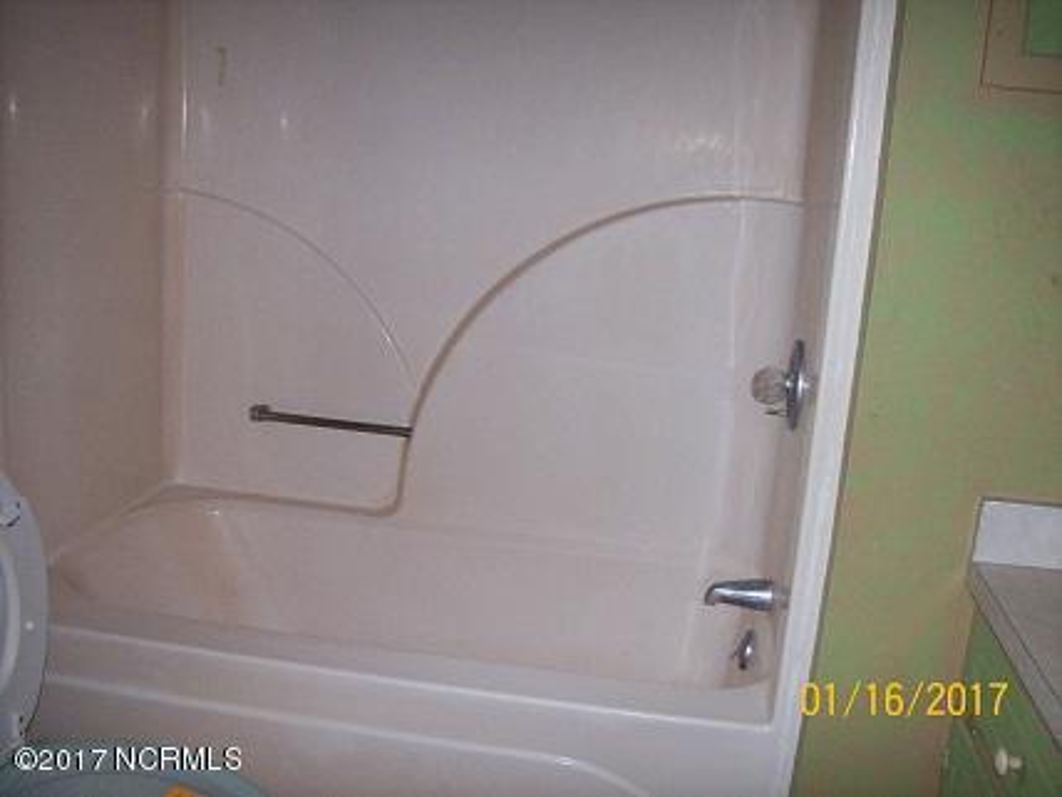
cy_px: 398
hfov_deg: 51.4
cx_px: 531
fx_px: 1104
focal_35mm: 36
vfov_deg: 39.7
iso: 140
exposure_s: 1/64
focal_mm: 6
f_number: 2.7
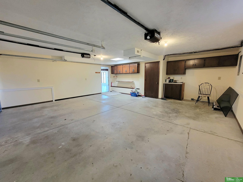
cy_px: 91
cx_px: 122
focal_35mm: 13
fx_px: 91
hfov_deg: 106.2
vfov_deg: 89.9
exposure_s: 1/60.2
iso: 400
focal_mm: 2.2
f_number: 2.2
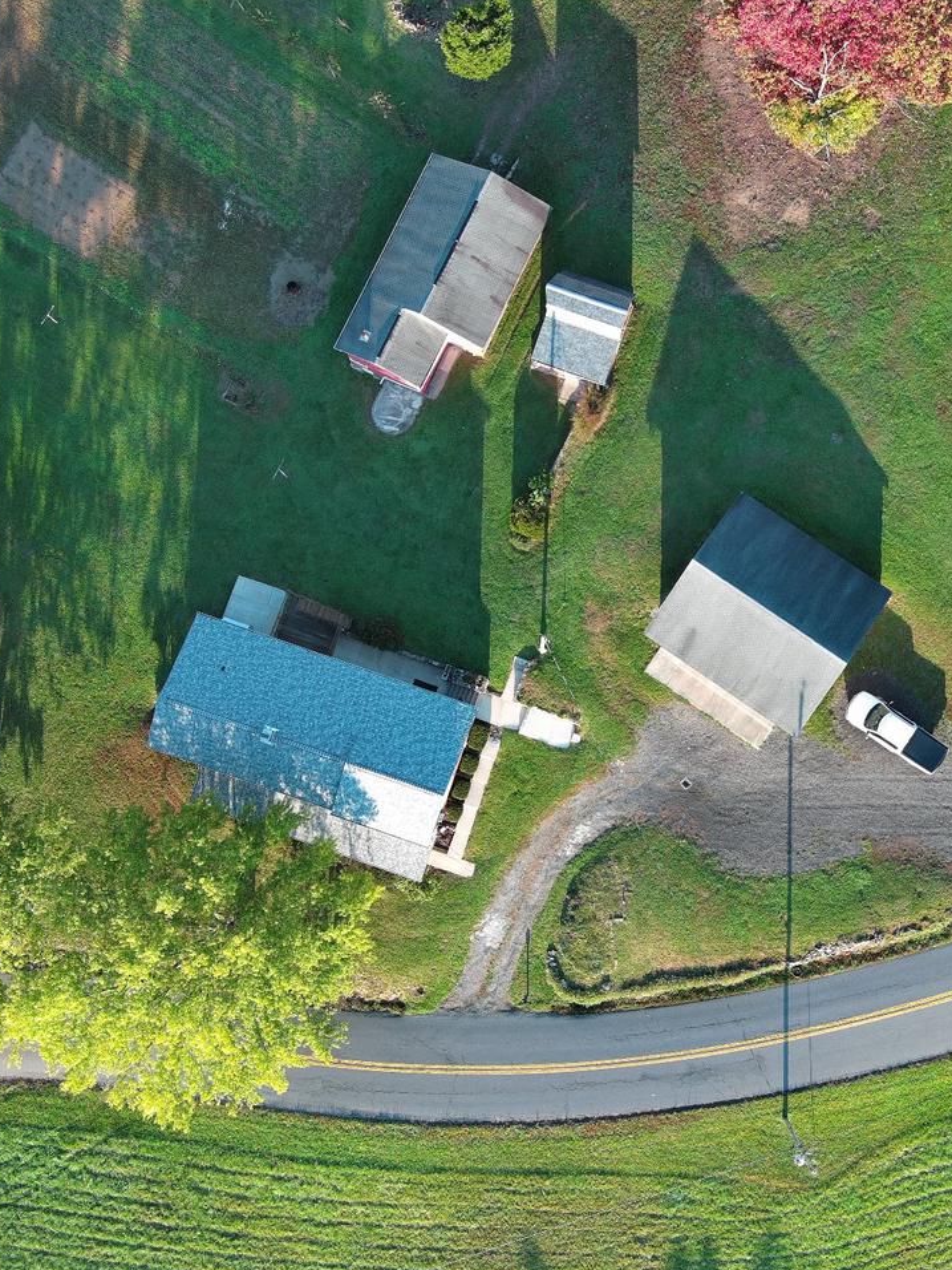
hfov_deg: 34.1
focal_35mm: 42
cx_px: 617
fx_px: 1540
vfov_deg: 44.8
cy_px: 635
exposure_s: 1/124
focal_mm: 10.57
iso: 100
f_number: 2.8
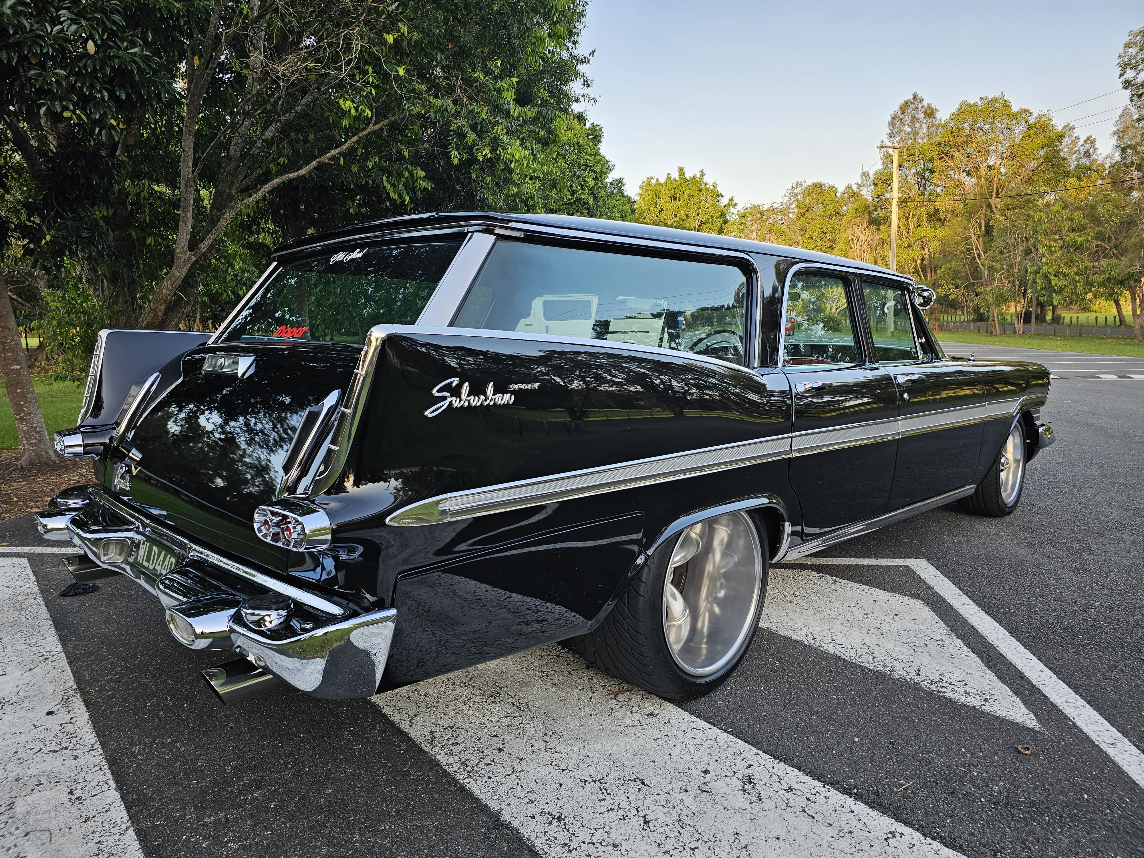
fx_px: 760
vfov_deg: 58.9
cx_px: 572
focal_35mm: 23
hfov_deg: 73.9
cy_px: 429
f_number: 1.7
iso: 40
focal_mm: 6.3
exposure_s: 1/180
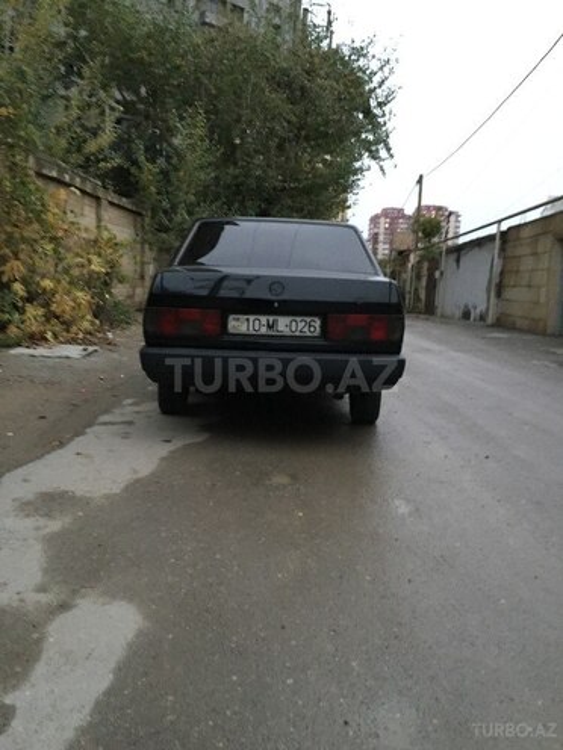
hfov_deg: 48.2
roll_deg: -1.5
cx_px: 282
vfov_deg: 61.7
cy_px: 375
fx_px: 629
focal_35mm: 29
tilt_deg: -7.4
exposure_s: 1/17
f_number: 2.2
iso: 500
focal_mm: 4.15
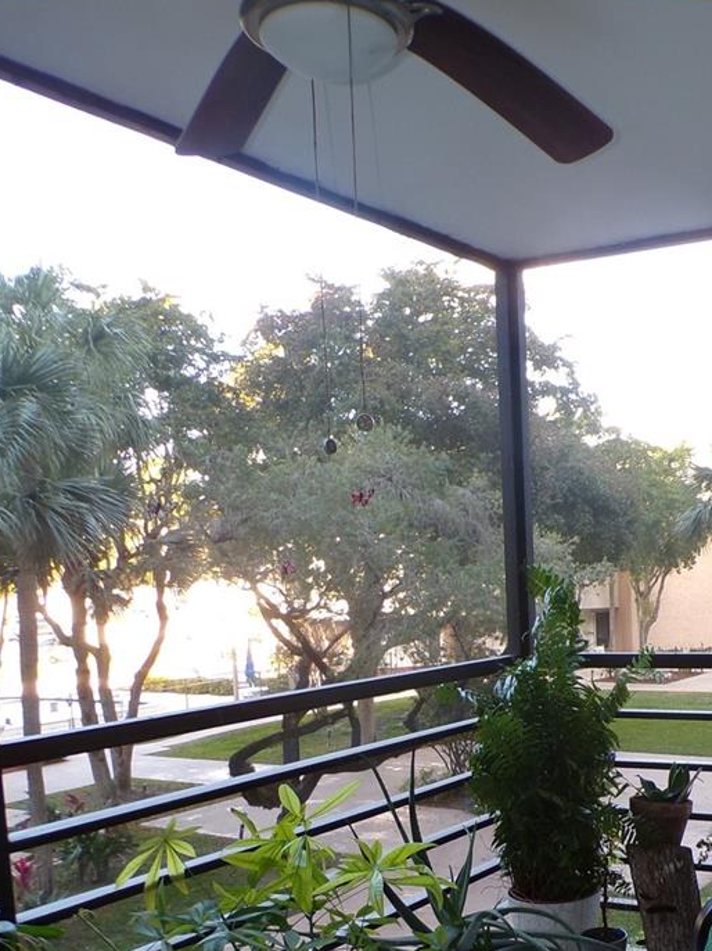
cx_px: 583
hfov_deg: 33.2
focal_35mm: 42
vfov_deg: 43.9
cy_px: 665
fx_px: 1153
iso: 100
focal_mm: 4.3
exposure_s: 1/38
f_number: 3
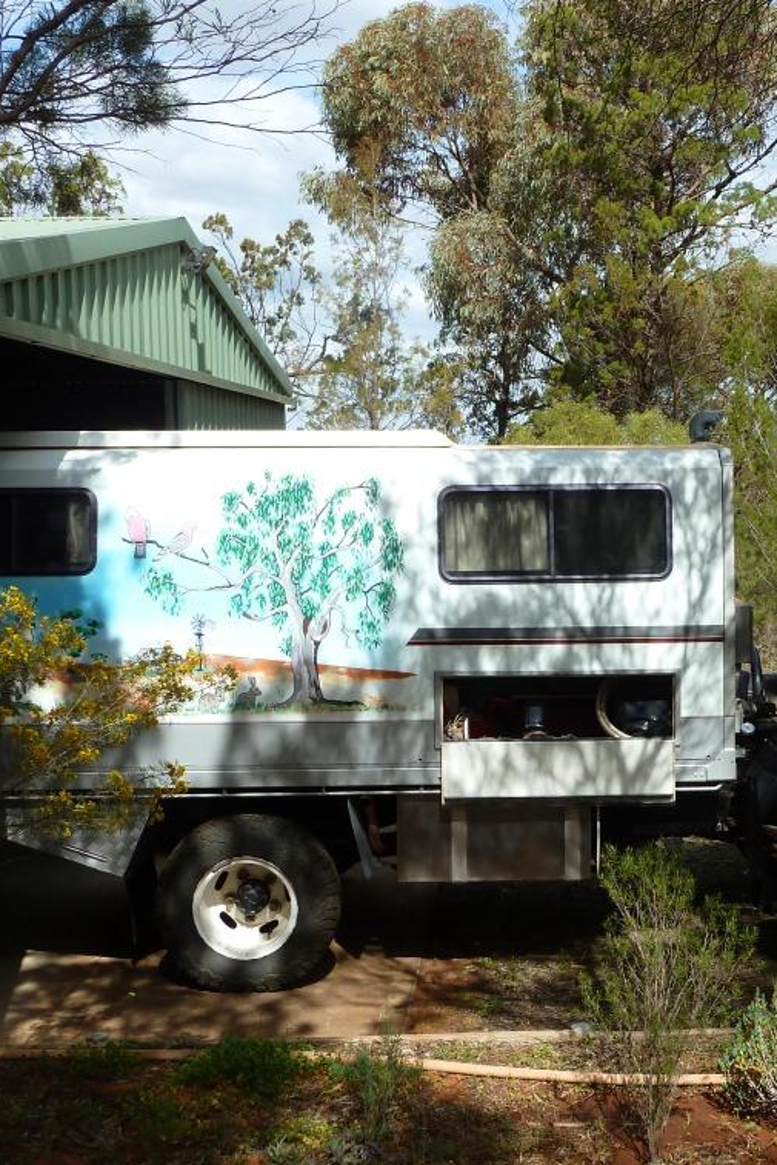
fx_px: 1456
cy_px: 579
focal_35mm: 45
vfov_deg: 43.6
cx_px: 594
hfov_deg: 29.4
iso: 80
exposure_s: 1/500
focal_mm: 5.3
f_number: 4
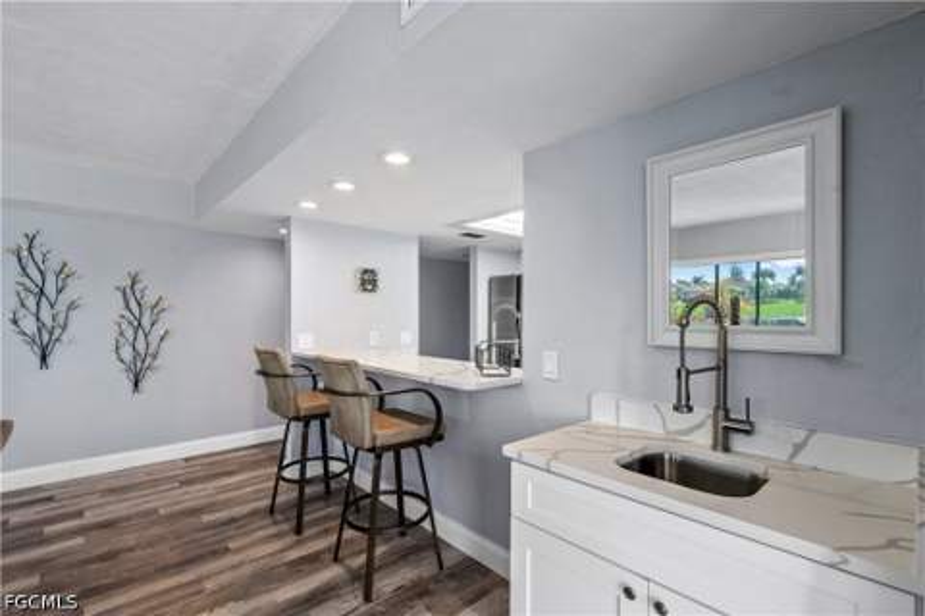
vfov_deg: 73.7
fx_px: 411
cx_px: 462
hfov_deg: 96.7
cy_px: 308
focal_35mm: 16
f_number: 8
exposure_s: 1/40
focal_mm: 16
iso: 400
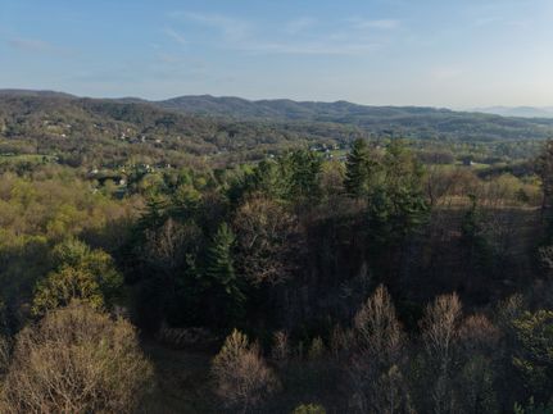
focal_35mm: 24
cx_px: 276
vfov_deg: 56.8
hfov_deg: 71.6
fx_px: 383
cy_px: 207
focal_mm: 8.67
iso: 200
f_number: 1.8
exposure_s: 1/4000
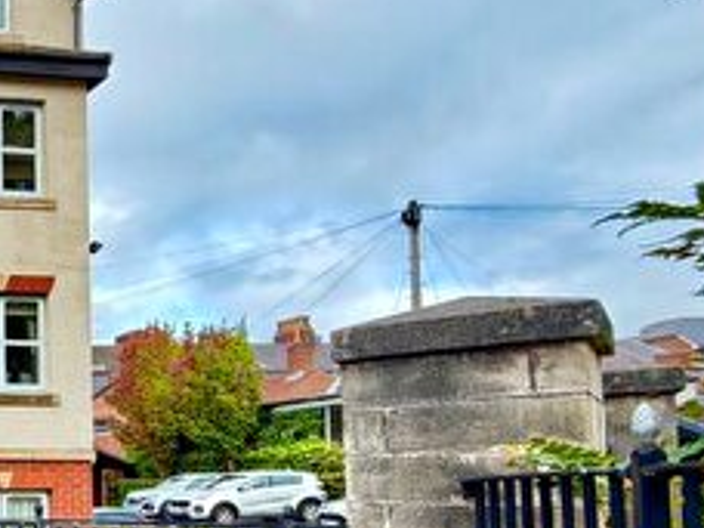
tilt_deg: +3.2
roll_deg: -0.1
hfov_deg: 29.8
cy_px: 446
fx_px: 875
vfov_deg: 32.4
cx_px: -306
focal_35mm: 43
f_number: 2.2
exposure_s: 1/230
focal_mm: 2.22
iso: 40
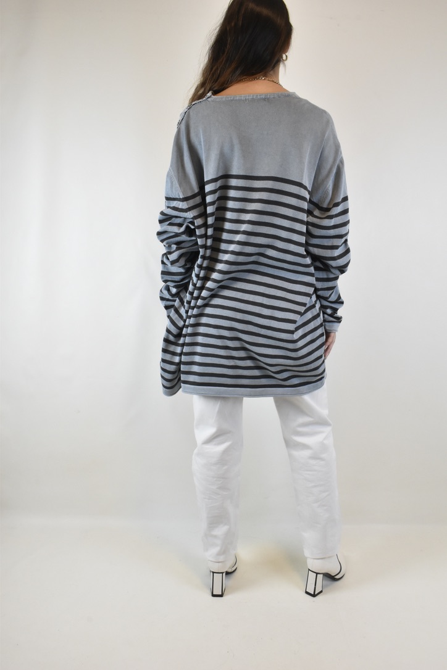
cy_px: 335
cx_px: 224
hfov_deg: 41.7
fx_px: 587
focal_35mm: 32
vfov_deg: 59.5
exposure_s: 1/30
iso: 1600
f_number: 16
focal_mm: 21
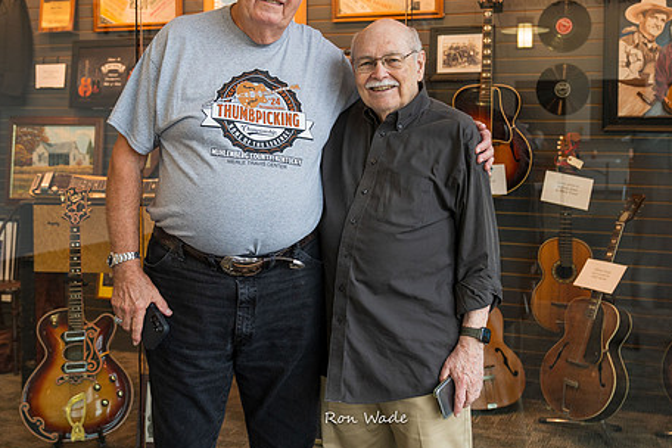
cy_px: 174
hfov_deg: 43.6
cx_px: 320
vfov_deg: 29.8
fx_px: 840
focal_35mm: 45
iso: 1000
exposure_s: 1/160
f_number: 4
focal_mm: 32
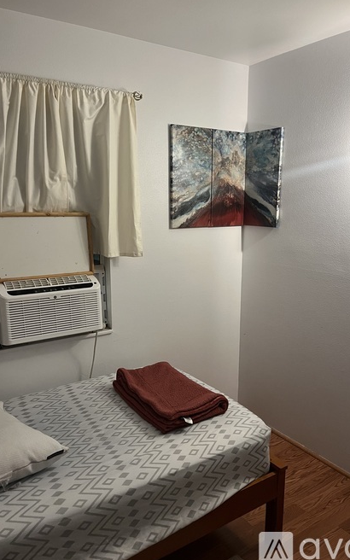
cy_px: 281
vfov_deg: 66.5
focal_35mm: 28
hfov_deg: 44.5
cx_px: 184
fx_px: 427
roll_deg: -0.1
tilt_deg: -10.2
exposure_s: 1/60
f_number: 1.6
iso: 320
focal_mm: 5.1
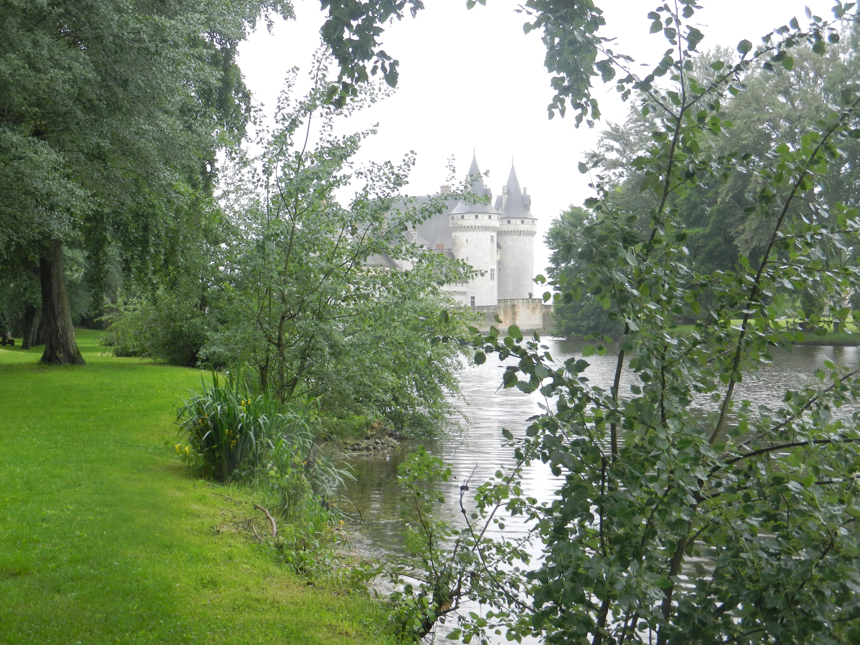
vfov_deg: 27.5
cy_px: 322
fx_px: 1317
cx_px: 430
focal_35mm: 53
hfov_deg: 36.2
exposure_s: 1/60
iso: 160
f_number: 4.4
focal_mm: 9.4
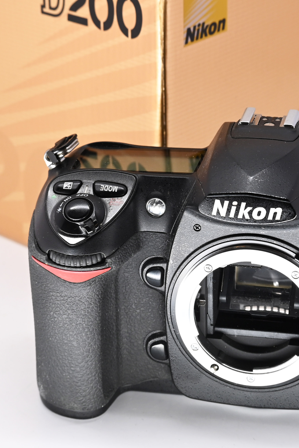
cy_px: 224
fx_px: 1520
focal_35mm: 122
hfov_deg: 11.2
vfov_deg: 16.8
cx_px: 181
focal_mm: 54
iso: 500
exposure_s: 1/160
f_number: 9
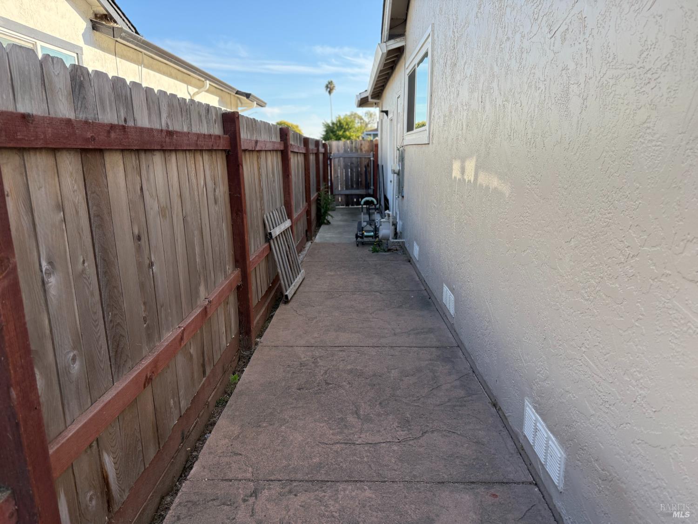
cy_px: 262
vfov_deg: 56.8
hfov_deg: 71.6
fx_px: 484
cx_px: 349
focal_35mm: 24
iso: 100
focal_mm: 6.76
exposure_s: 1/1060
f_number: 1.78
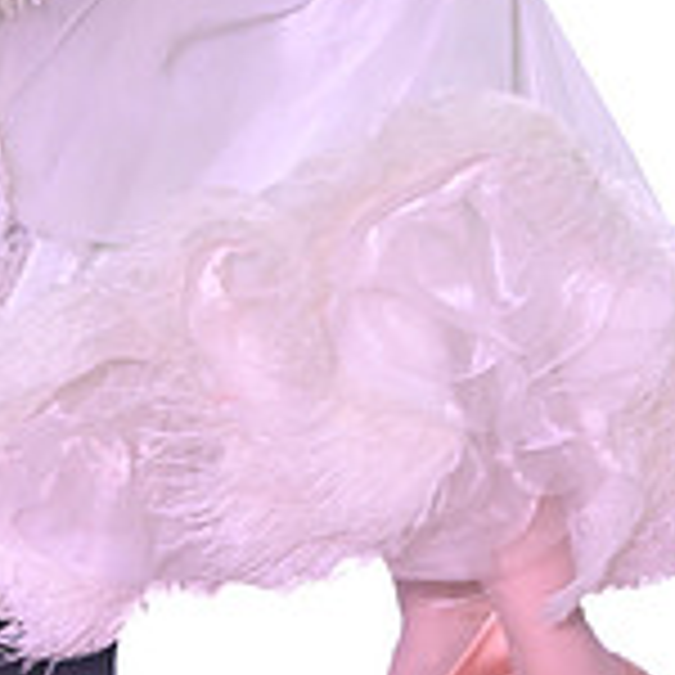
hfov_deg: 5.8
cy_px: -238
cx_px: 245
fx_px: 6663
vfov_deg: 5.8
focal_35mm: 302
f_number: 5.6
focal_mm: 92
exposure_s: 1/400
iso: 3200
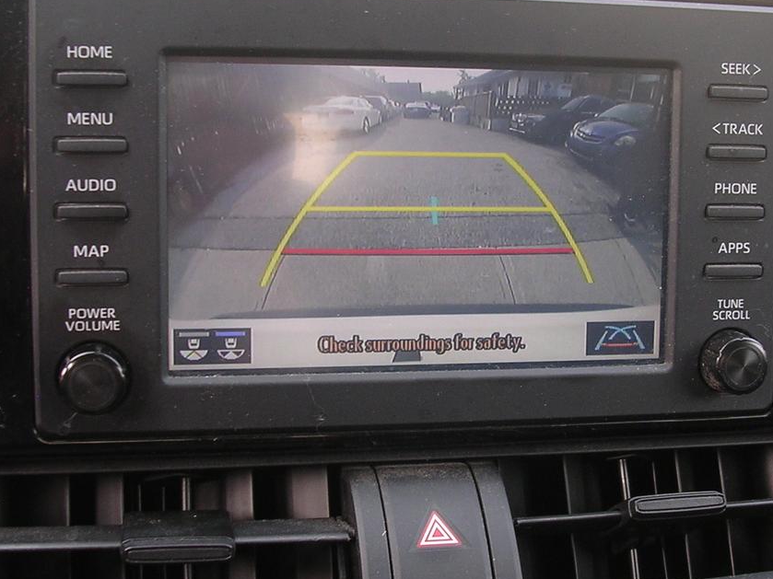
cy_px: 253
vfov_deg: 25.2
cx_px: 439
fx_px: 1295
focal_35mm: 58
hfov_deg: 33.2
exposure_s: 1/48.8
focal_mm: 5.8
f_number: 2.8
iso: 100
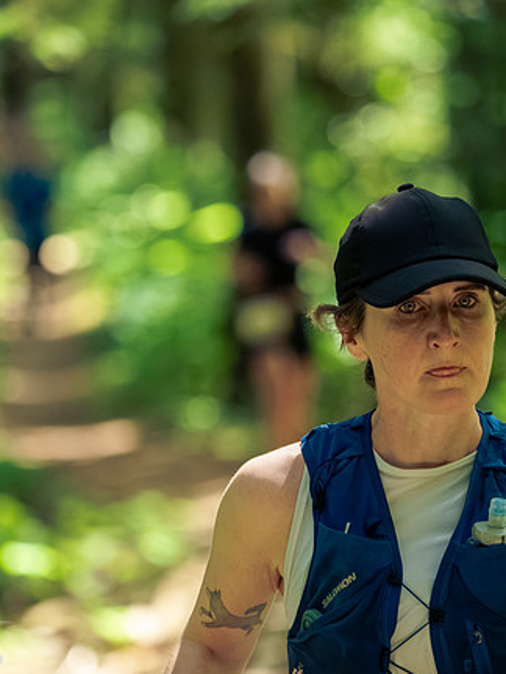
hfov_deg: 4.3
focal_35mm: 349
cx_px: 244
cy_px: 338
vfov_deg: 5.7
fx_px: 6802
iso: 5000
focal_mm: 130
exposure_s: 1/800
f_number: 2.8
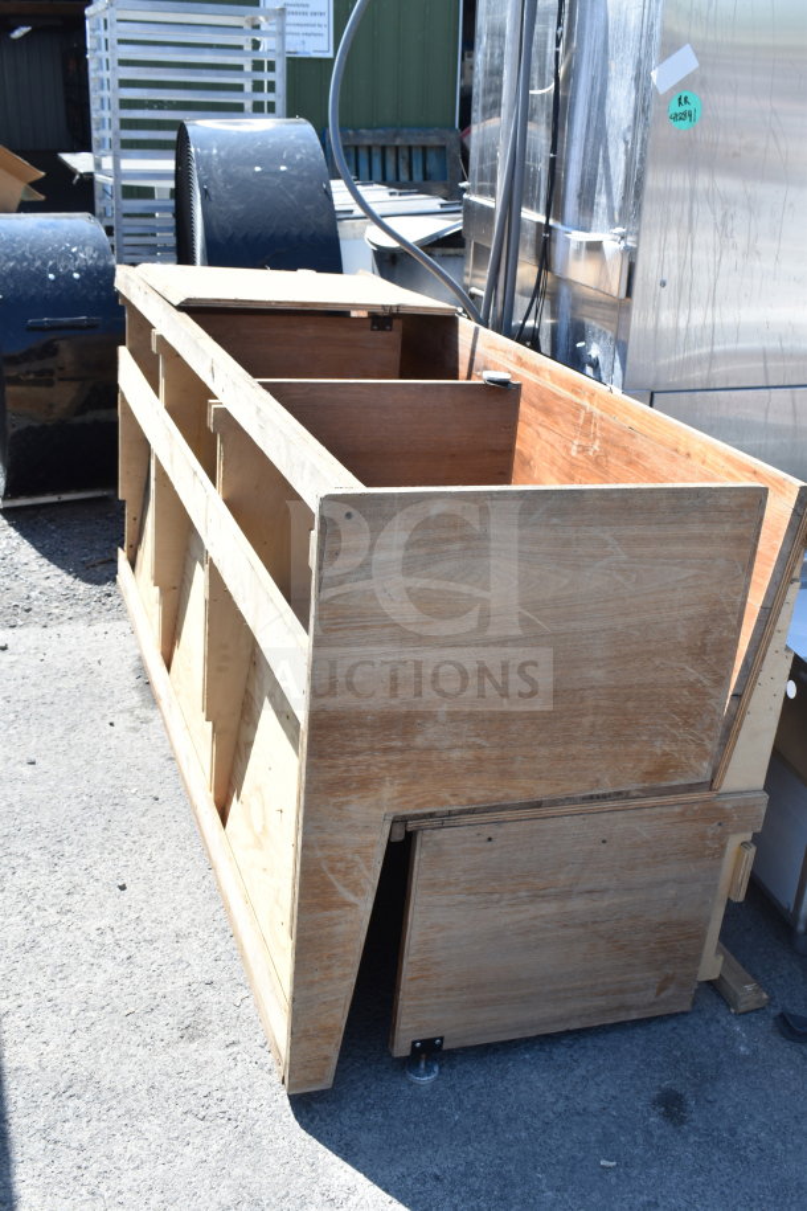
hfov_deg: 36.9
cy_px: 606
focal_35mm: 36
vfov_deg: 53.1
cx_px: 404
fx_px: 1210
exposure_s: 1/200
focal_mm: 24
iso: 200
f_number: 7.1
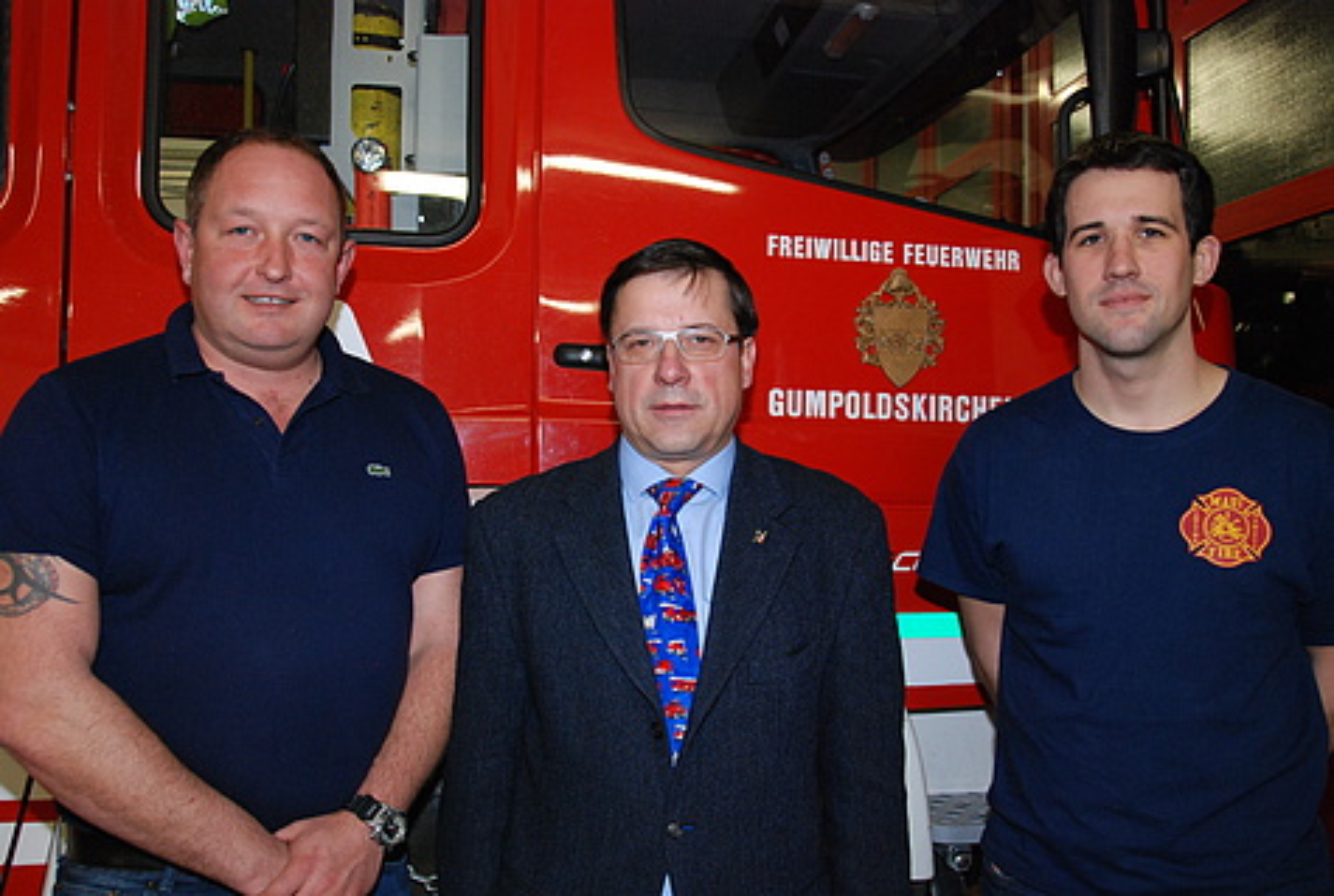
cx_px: 667
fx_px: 1226
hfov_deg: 57.1
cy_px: 448
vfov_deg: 40.2
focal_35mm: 33
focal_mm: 22
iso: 800
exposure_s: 1/60
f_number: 7.1
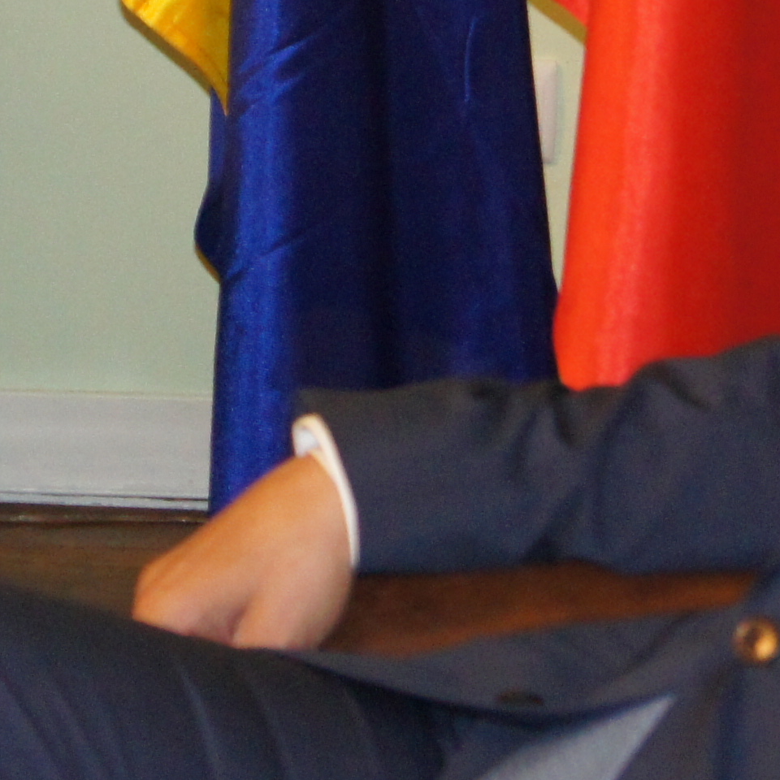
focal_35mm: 195
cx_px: 71
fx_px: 4971
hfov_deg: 8.9
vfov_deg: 8.9
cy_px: -69
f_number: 4.5
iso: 1600
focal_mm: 32
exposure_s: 1/60
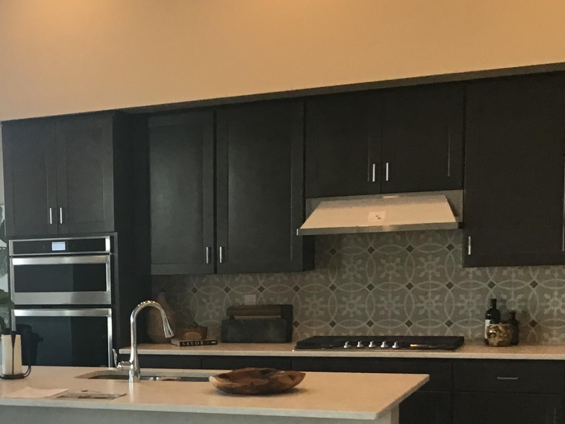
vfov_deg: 21.1
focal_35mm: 68
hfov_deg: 27.4
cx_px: 38
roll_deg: +1.2
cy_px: 392
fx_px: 1110
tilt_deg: -6.8
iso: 32
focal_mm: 3.3
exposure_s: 1/30
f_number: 2.4
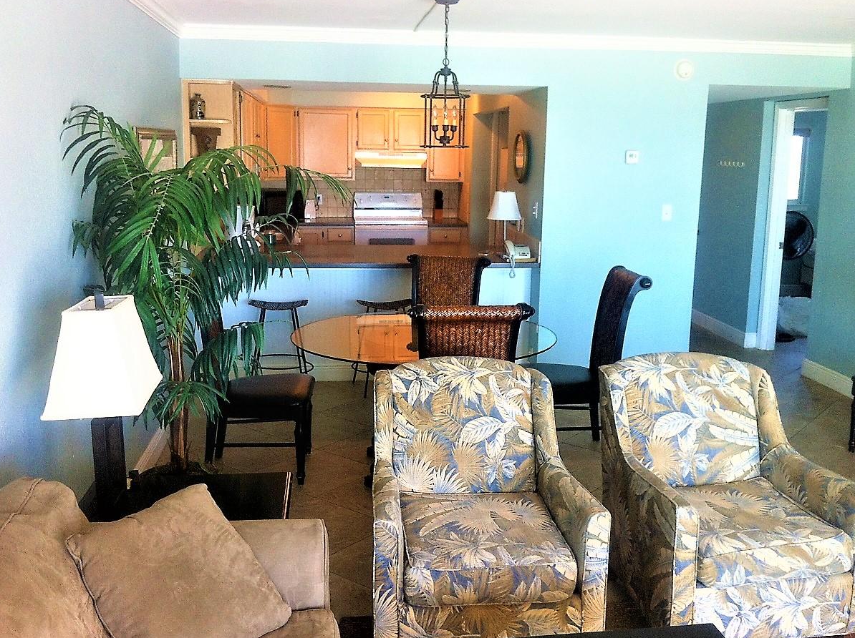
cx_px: 430
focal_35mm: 38
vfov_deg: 37.6
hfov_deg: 49.0
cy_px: 316
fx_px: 937
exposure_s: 1/40
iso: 80
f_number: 2.8
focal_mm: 3.85
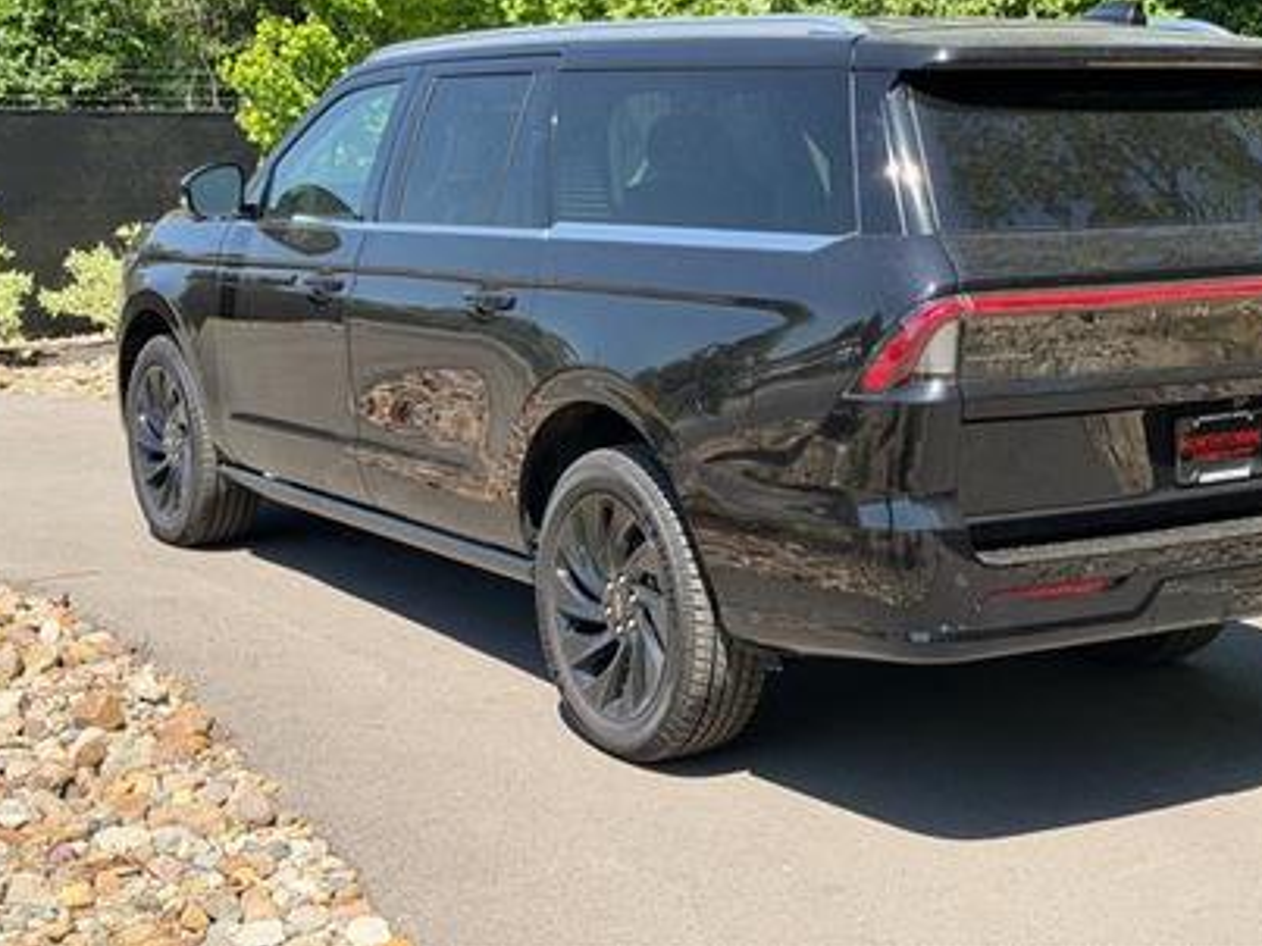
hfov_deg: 32.1
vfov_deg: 24.3
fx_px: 2187
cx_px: 745
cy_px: 357
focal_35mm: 60
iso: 100
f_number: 1.78
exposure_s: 1/2033
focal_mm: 6.76
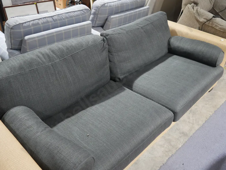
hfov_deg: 56.8
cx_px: 113
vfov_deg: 44.2
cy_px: 85
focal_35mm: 32
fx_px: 209
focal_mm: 16
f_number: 3.6
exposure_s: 1/60
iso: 1250
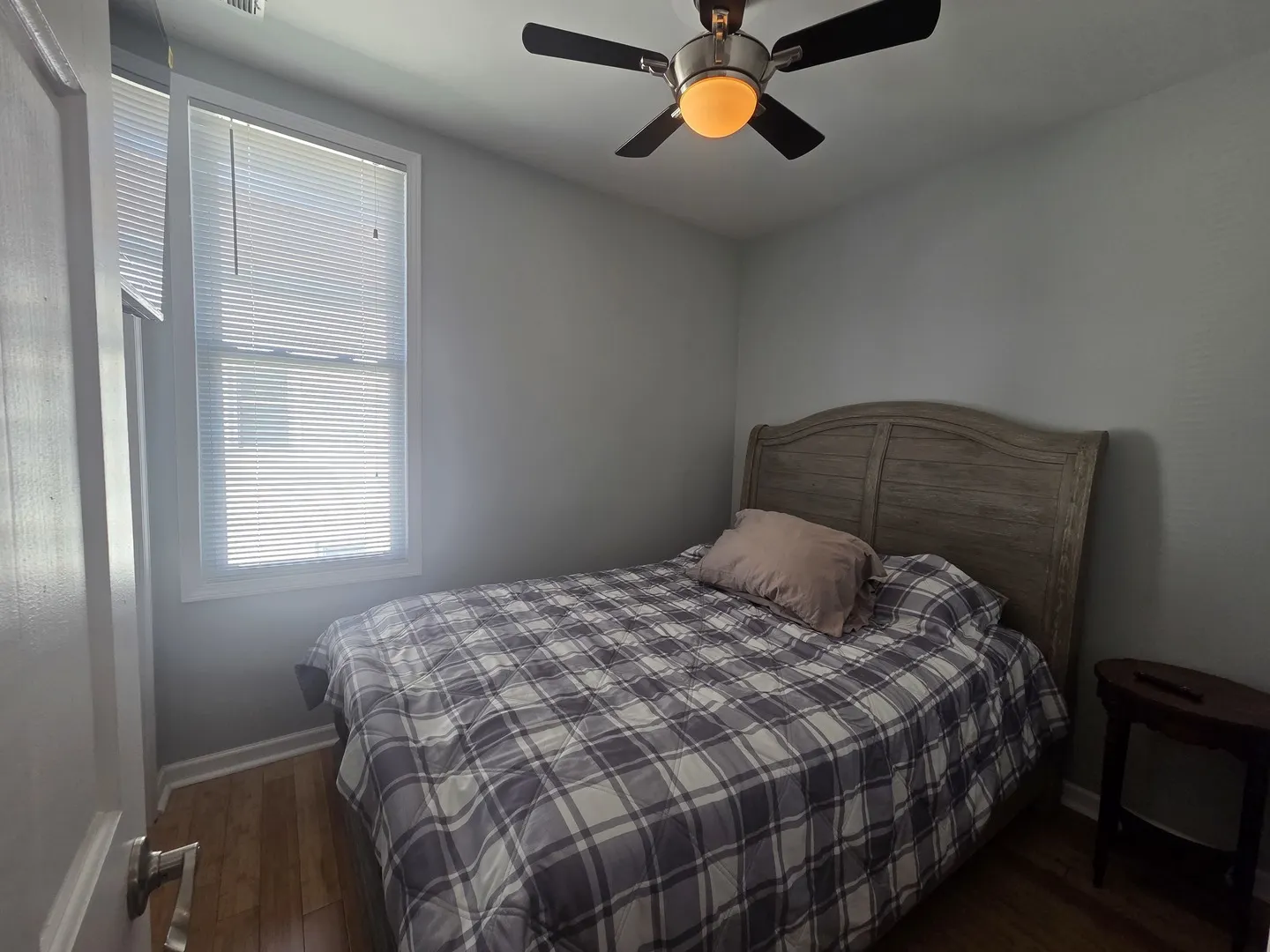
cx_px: 635
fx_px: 477
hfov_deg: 106.2
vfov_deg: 89.9
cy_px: 476
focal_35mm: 13
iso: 125
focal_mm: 2.2
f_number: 2.2
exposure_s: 1/120
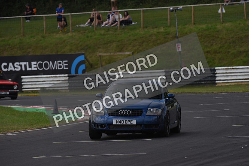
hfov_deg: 5.2
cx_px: 124
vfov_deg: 3.4
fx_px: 2767
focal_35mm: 400
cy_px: 83
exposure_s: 1/1000
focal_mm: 400
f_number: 8
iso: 1250
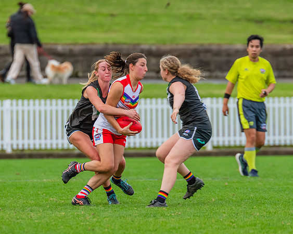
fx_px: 6353
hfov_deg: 2.6
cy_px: 132
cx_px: 113
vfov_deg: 2.1
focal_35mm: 733
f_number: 5.6
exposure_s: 1/1000
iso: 800
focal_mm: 420
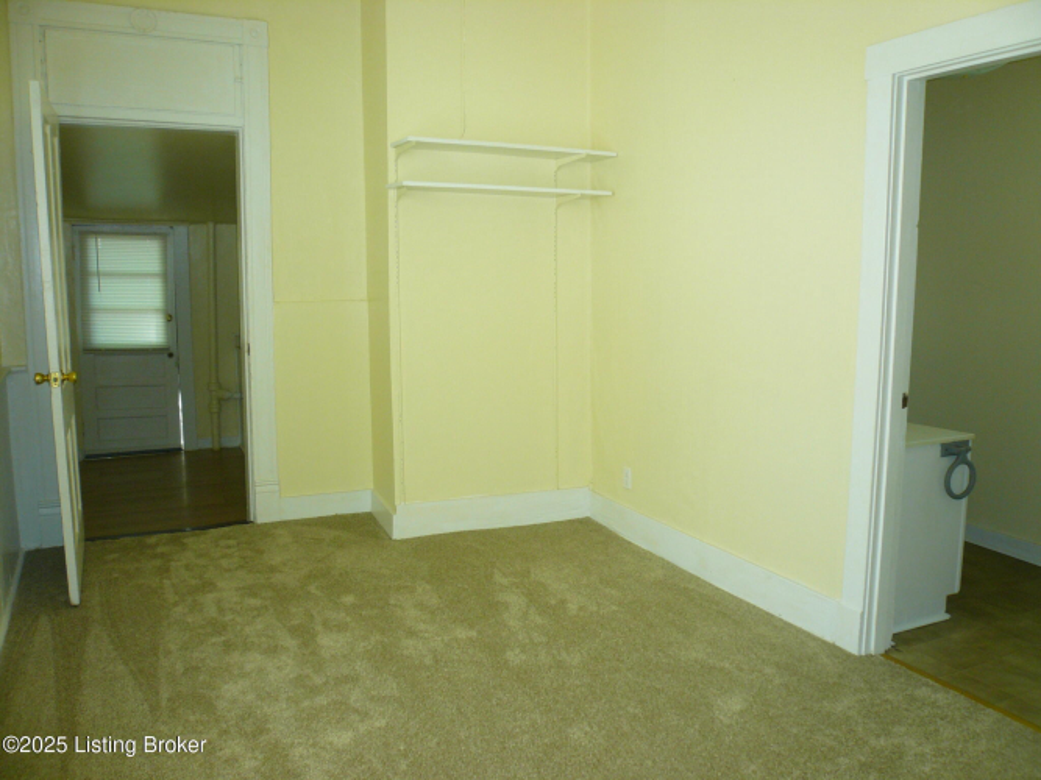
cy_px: 390
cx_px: 520
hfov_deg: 63.5
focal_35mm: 28
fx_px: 842
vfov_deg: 49.7
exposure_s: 1/40
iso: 100
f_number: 2.8
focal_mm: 4.6
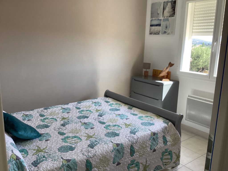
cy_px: 86
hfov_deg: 58.4
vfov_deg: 45.4
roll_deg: -1.6
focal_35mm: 31
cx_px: 114
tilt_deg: -13.6
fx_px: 204
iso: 64
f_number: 2.4
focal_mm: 3.3
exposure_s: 1/120
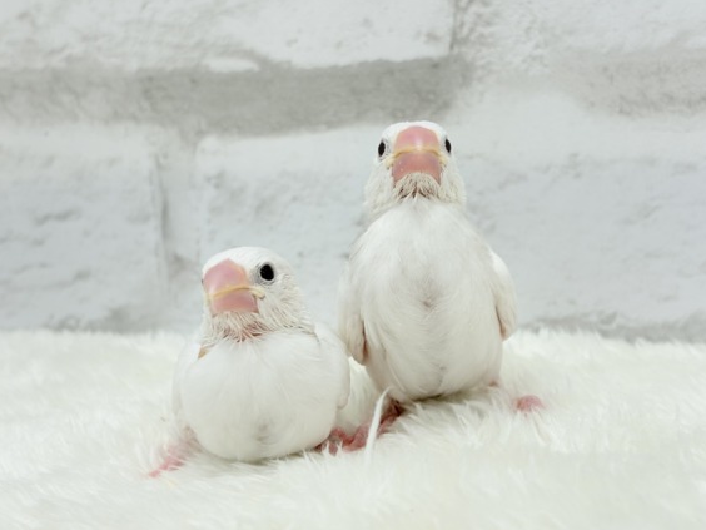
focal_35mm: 59
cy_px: 273
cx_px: 389
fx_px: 1203
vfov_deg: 24.8
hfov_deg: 32.7
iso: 50
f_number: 1.6
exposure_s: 1/100
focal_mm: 5.96
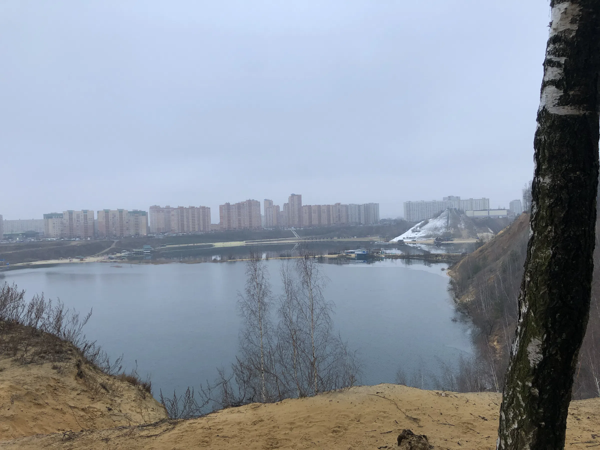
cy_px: 225
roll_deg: +2.5
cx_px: 300
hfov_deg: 63.4
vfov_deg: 49.7
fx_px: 485
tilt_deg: -0.7
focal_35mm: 28
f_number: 1.8
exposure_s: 1/163
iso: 20
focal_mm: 4
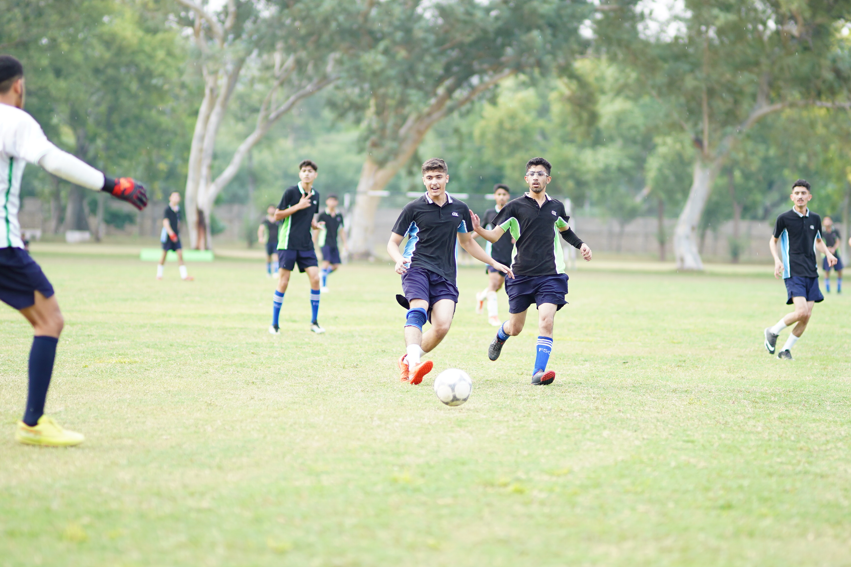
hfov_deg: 14.2
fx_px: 3427
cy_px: 265
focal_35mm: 145
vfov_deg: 9.5
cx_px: 472
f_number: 1.4
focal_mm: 85
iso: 160
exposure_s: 1/500
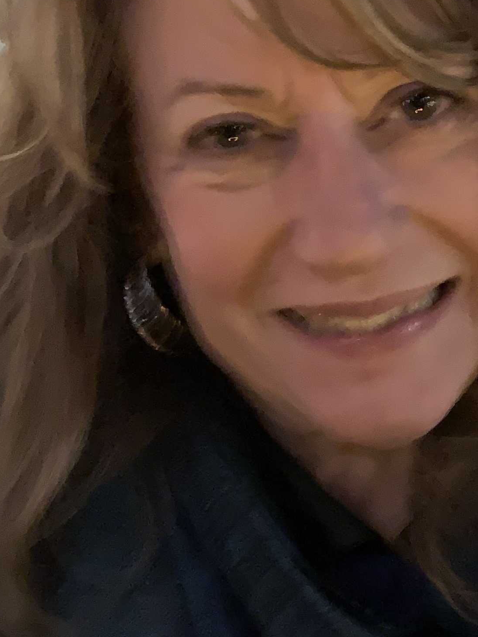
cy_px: 470
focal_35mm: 72
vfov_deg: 26.7
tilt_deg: -16.4
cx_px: 419
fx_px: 1326
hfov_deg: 20.1
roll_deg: -3.9
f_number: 1.8
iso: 1000
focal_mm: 4.25
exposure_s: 1/4
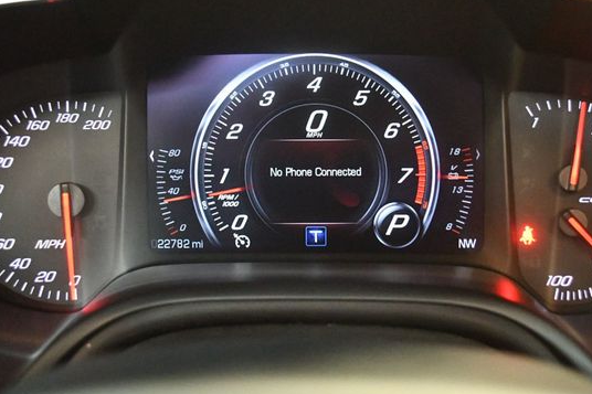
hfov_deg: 45.4
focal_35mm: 43
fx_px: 707
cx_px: 314
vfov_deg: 31.1
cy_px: 175
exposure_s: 1/60
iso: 12800
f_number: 4
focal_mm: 24
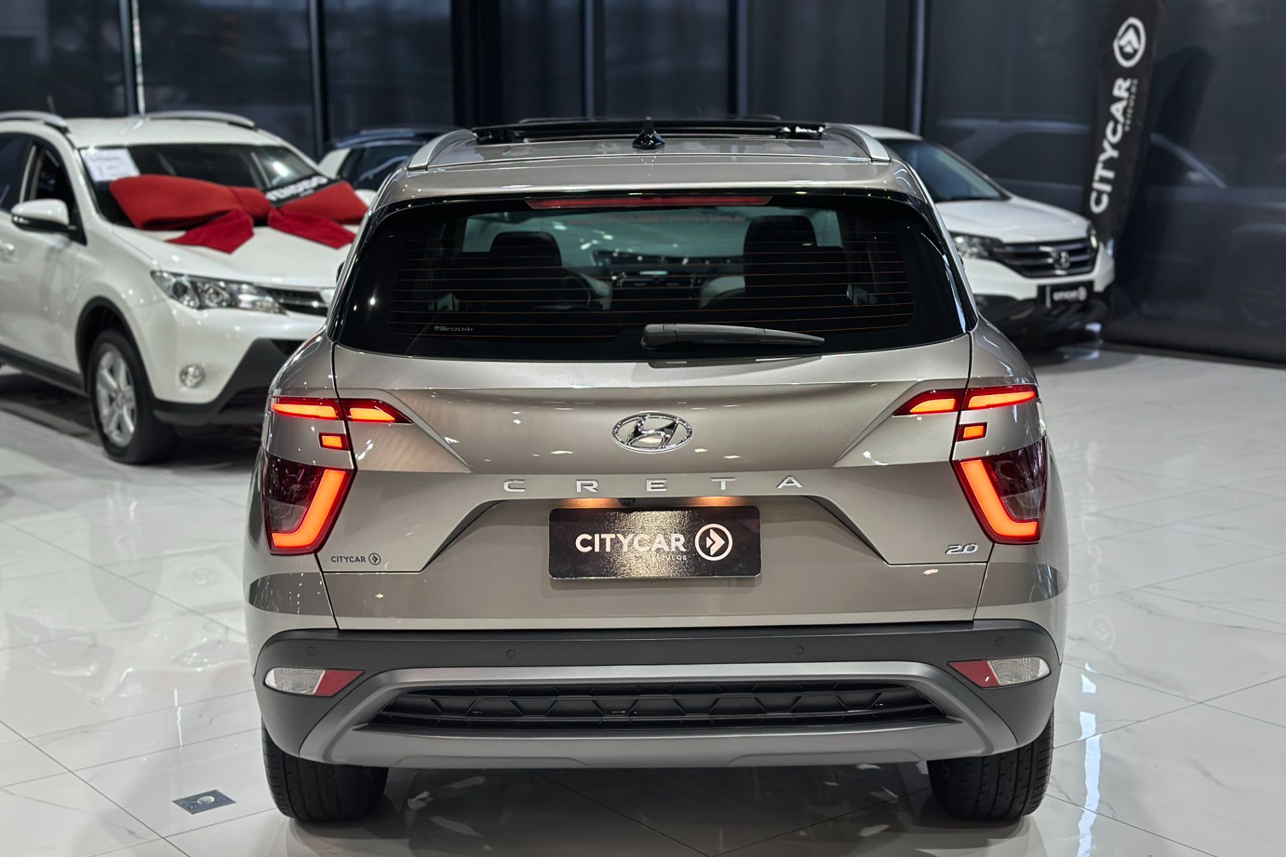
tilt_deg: -10.7
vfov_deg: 27.0
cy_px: 464
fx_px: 1786
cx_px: 643
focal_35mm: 50
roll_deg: +0.2
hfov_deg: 39.6
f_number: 1.78
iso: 200
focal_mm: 6.86
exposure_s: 1/120
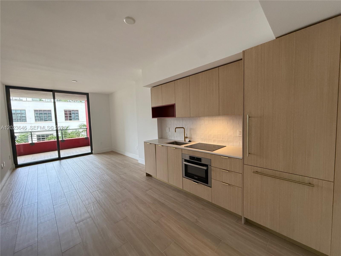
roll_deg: +1.0
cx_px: 170
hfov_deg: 102.1
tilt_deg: -3.2
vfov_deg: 85.7
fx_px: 138
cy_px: 128
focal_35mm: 14
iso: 320
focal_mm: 2.22
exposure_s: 1/120
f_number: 2.2
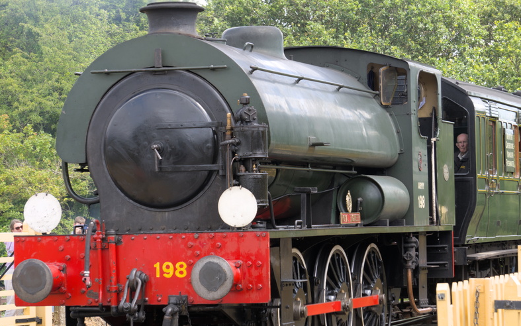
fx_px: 2229
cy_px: 174
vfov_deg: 8.4
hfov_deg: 13.3
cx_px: 261
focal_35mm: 157
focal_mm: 102
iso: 400
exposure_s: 1/250
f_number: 7.1
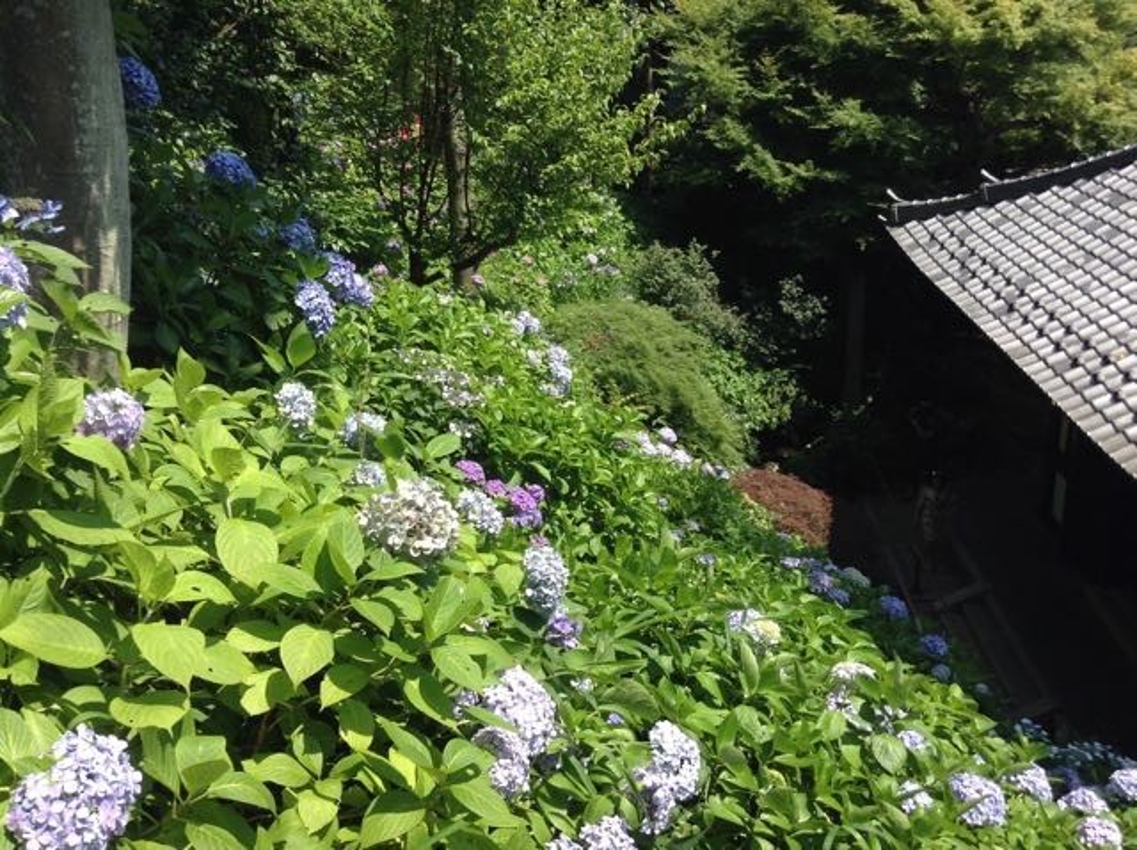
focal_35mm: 33
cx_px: 568
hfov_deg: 55.4
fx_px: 1082
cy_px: 425
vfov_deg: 42.8
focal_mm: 3.3
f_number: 2.4
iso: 25
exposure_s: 1/682
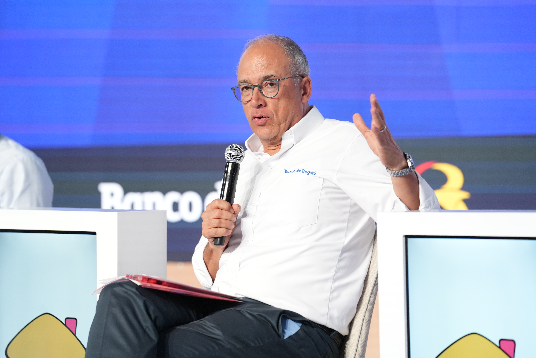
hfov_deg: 11.1
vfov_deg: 7.4
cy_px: 179
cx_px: 268
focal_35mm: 186
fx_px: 2769
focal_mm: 186
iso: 2500
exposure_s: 1/200
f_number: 4
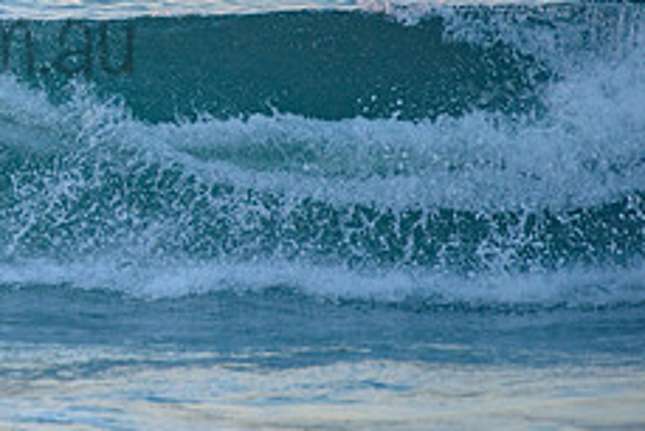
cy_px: 10
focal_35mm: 1268
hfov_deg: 1.6
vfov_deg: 1.1
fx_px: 22732
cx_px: -163
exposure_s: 1/400
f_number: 5.6
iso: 720
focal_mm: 500
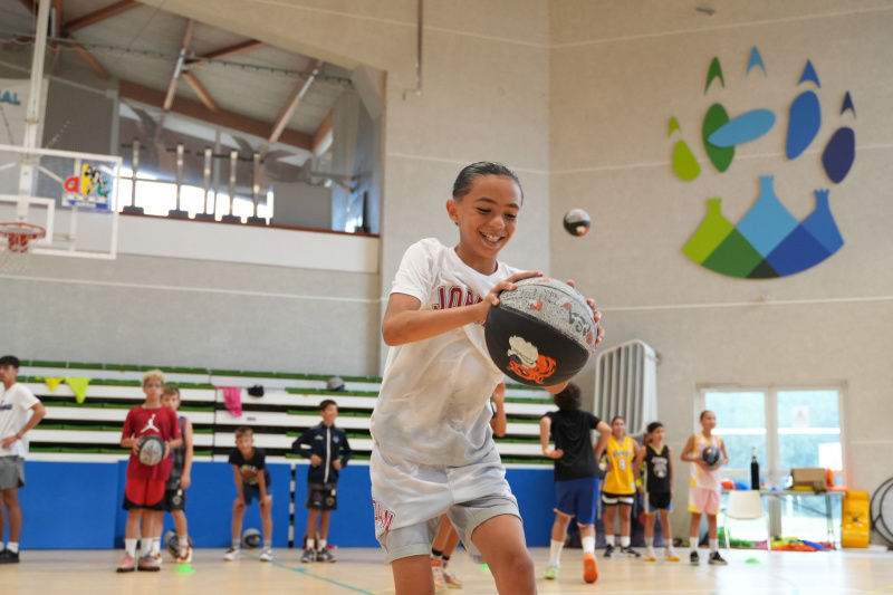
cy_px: 298
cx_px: 446
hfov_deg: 46.4
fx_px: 1042
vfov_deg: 31.9
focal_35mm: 42
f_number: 2.8
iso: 1000
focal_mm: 28
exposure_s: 1/400
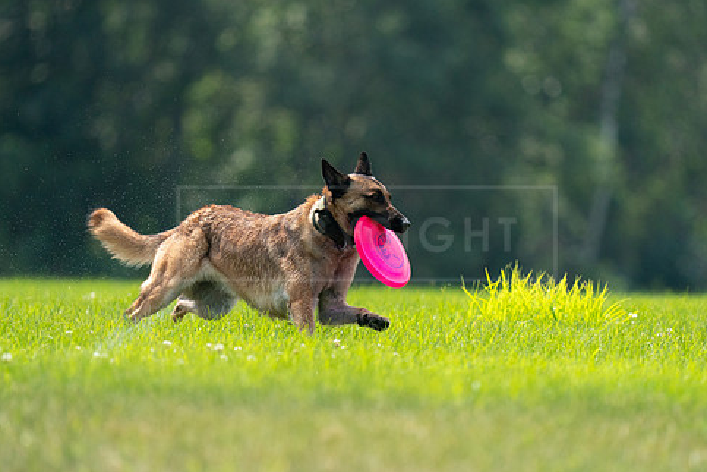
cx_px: 316
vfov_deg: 2.3
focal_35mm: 592
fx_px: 11625
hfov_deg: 3.5
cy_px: 259
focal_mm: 493
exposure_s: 1/4000
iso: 2000
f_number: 6.3
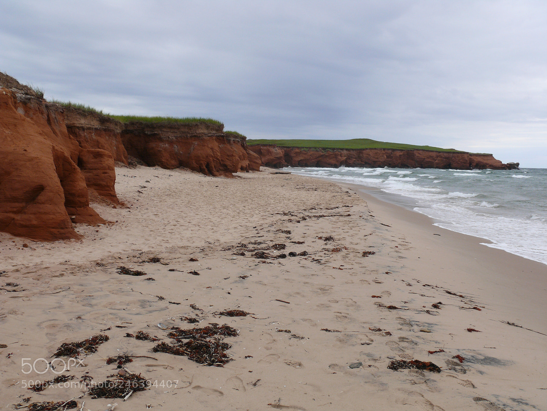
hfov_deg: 52.6
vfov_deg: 40.7
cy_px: 206
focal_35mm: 35
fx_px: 553
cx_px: 274
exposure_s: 1/200
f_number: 5.6
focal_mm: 7.4
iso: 100
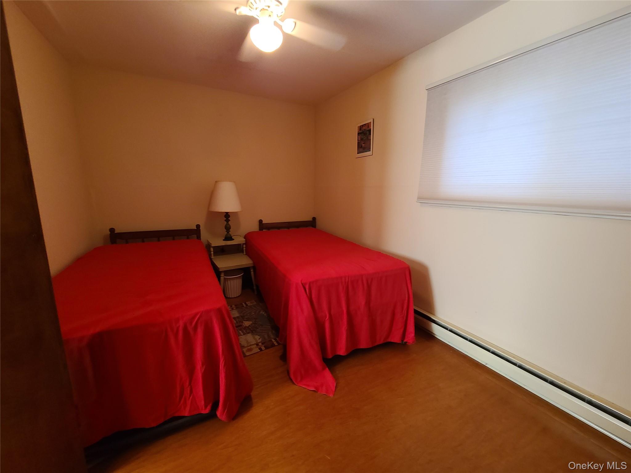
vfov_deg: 89.9
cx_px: 316
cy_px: 236
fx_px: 237
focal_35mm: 13
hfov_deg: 106.2
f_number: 2.2
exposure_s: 1/40
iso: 400
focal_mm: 2.2
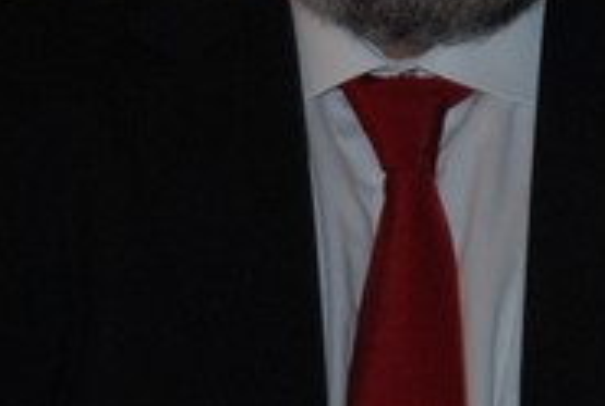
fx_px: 6026
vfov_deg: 3.8
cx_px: 1396
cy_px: -763
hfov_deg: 5.6
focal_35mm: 358
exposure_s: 1/60
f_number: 4.2
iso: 320
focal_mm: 38
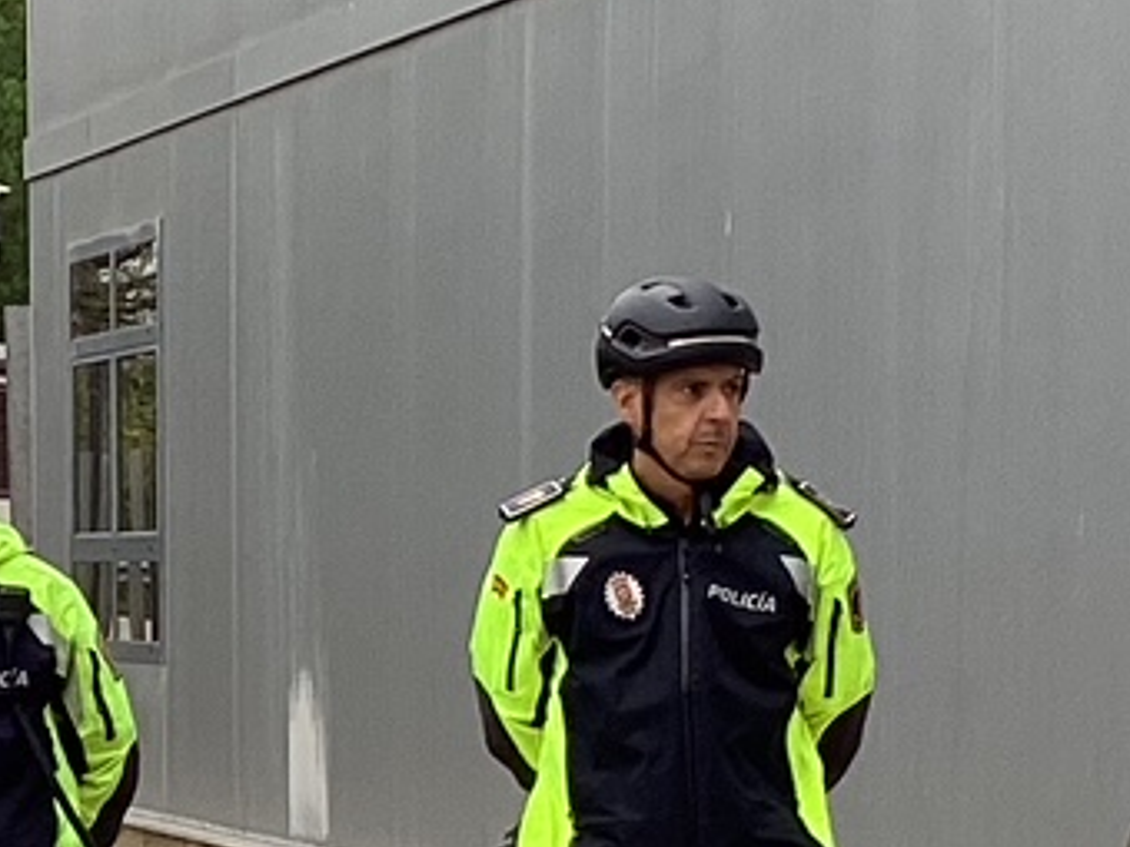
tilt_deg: -3.5
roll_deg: +0.5
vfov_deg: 9.9
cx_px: -140
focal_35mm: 149
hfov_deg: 13.0
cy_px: 761
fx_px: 4864
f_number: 2.4
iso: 25
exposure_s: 1/120
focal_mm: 3.3
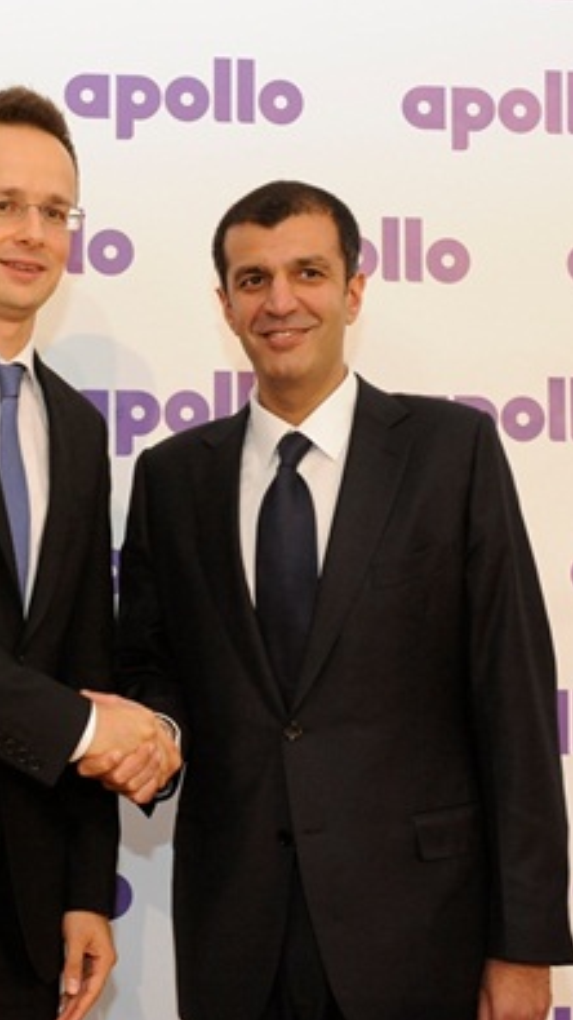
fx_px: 1892
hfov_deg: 17.1
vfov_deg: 30.2
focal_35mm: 70
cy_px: 510
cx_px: 126
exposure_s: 1/250
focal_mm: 44
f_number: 5.6
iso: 3200
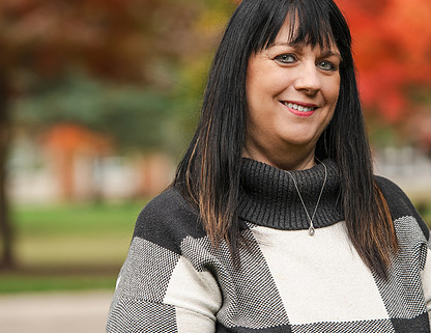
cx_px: 247
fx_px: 2944
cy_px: 115
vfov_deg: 6.5
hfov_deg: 8.4
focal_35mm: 234
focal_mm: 145
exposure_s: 1/200
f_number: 4
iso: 200
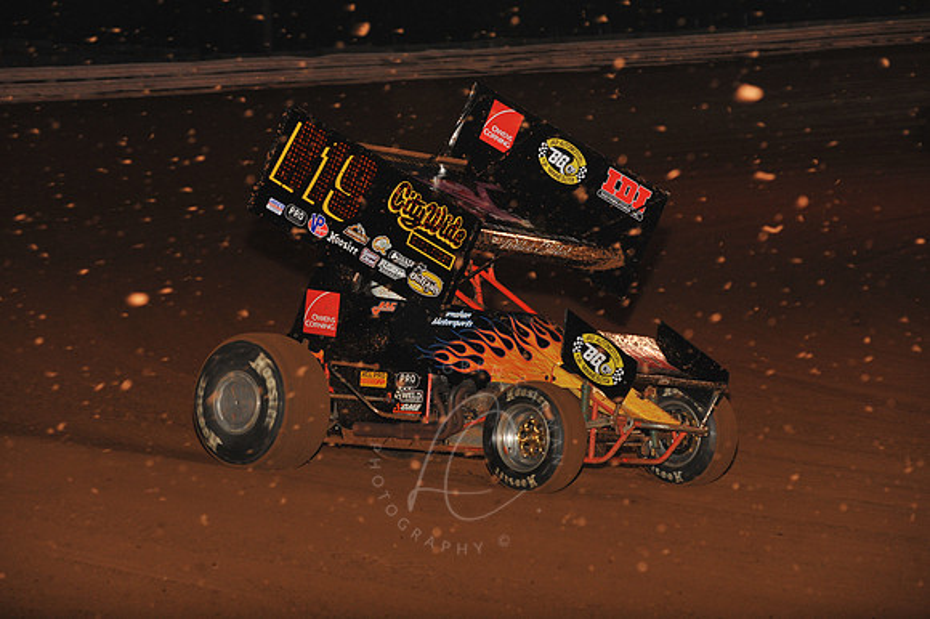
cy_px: 310
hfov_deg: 13.3
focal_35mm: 155
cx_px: 465
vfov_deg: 8.8
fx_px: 4002
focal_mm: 155
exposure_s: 1/320
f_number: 7.1
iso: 1250
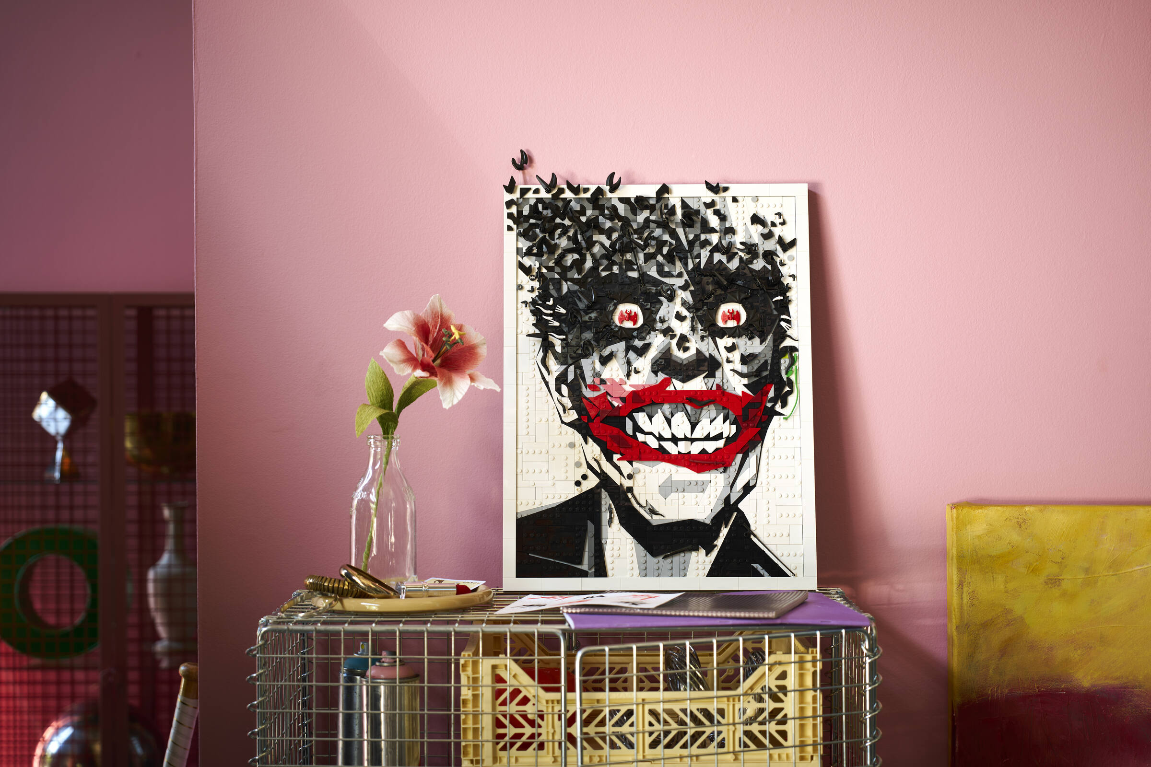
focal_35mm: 60
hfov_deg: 33.4
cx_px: 576
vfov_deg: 22.6
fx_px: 1918
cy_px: 384
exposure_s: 1/10
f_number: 3.2
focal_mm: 60
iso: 100
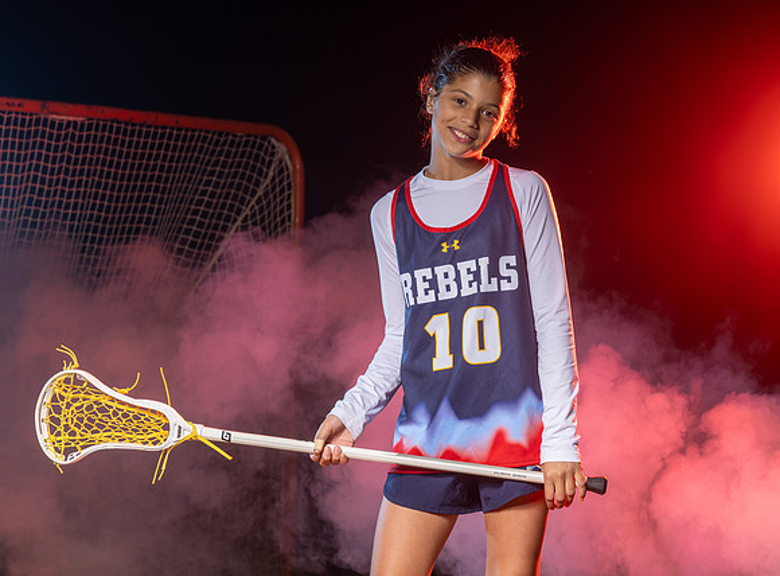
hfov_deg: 16.1
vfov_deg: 11.9
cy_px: 262
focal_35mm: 123
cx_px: 468
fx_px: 2753
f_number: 7.1
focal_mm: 93
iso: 64
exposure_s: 1/200
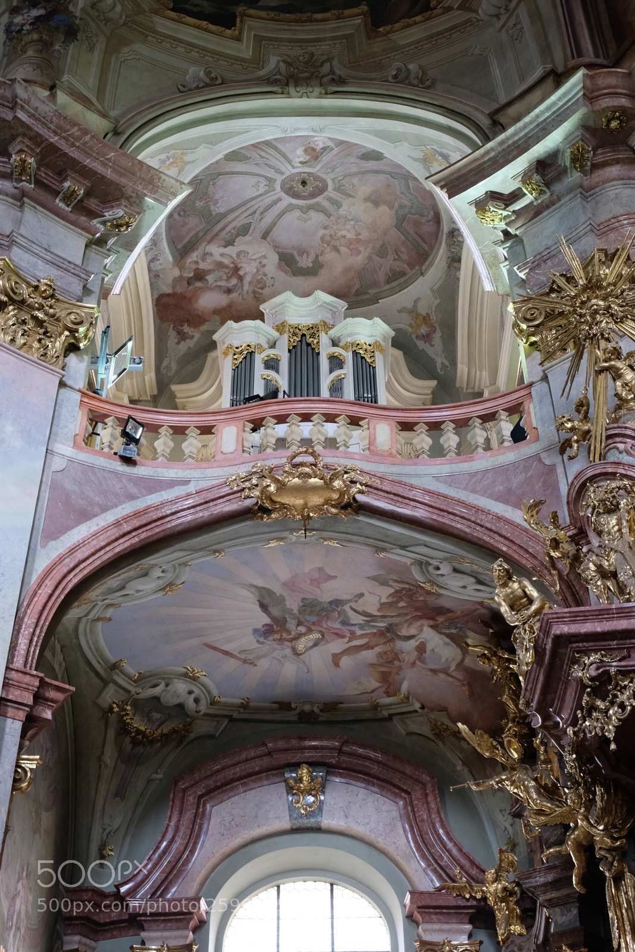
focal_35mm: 42
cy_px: 476
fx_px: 1111
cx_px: 318
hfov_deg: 31.9
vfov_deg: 46.4
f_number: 5.6
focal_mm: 27.7
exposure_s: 1/20
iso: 1600
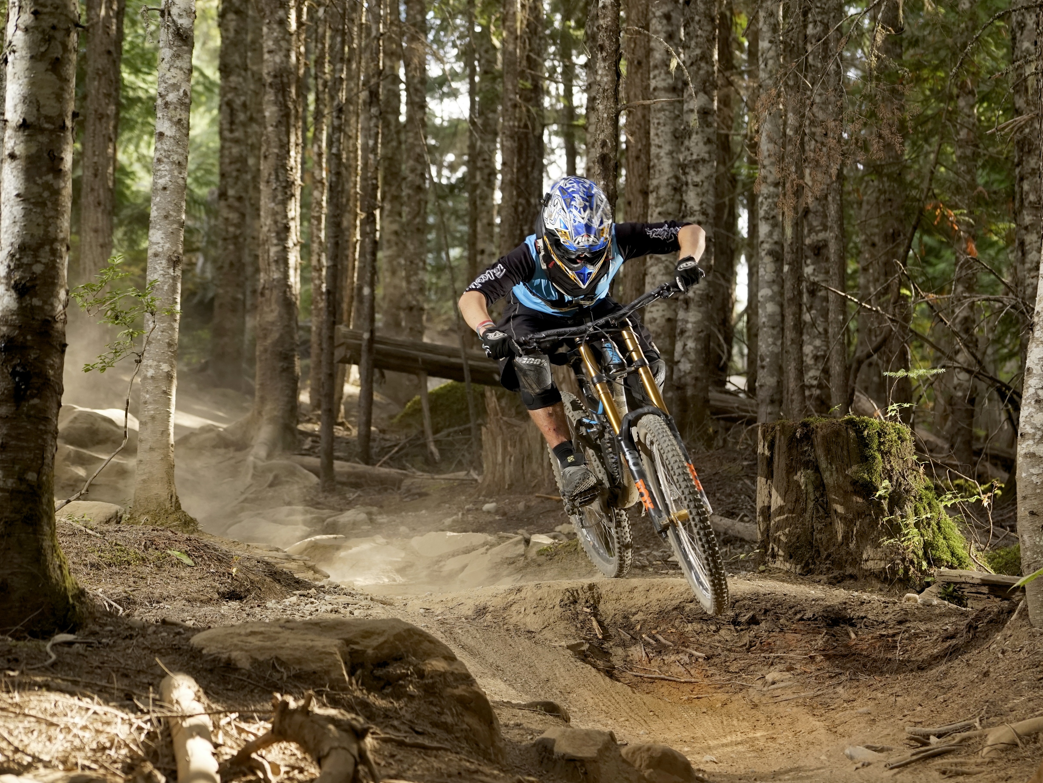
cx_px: 607
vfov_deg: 9.8
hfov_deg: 13.0
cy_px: 416
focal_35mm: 152
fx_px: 4580
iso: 800
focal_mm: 127
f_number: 5.6
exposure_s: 1/250
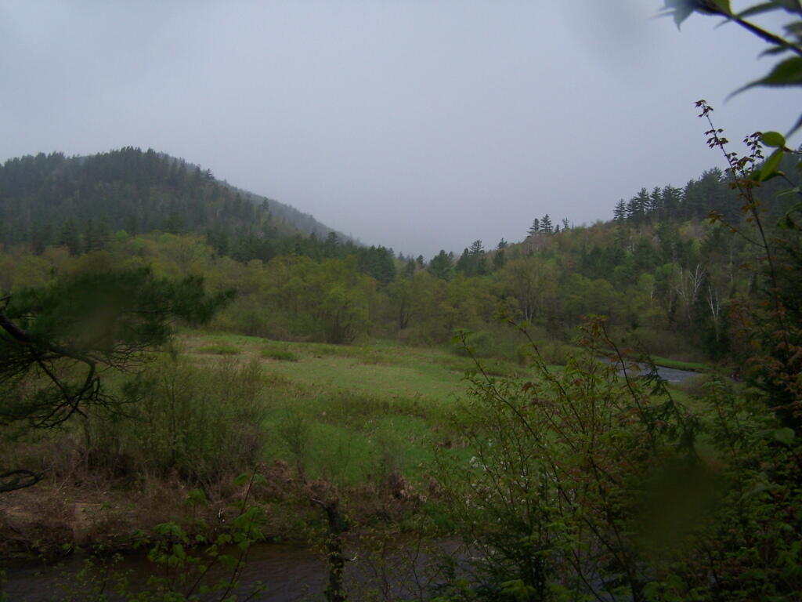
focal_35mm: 38
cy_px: 301
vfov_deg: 37.7
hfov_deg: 49.0
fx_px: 880
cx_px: 401
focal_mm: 6.3
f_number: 2.8
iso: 80
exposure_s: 1/250
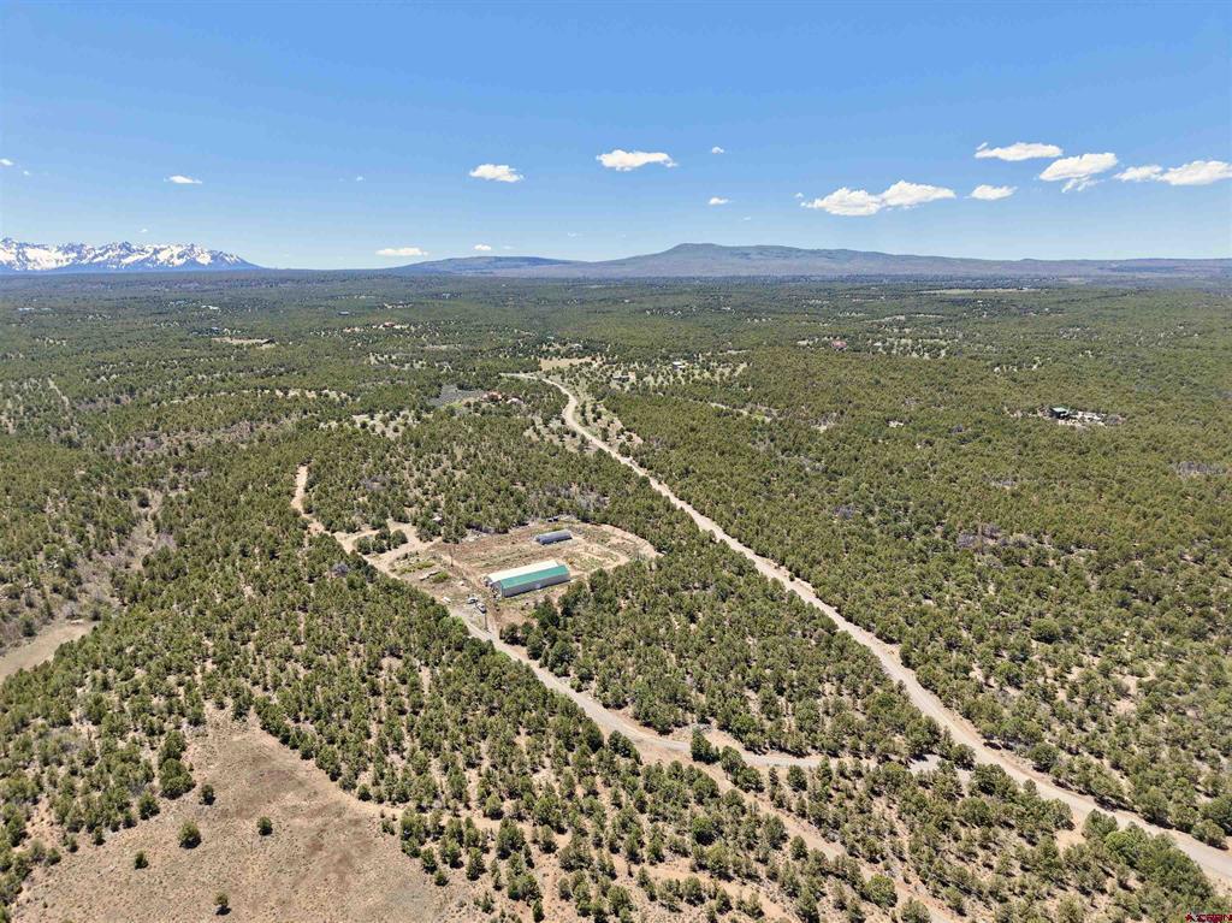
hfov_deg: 71.6
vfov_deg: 56.8
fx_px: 854
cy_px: 462
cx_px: 616
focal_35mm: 24
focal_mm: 8.67
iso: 190
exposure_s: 1/3000
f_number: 1.8
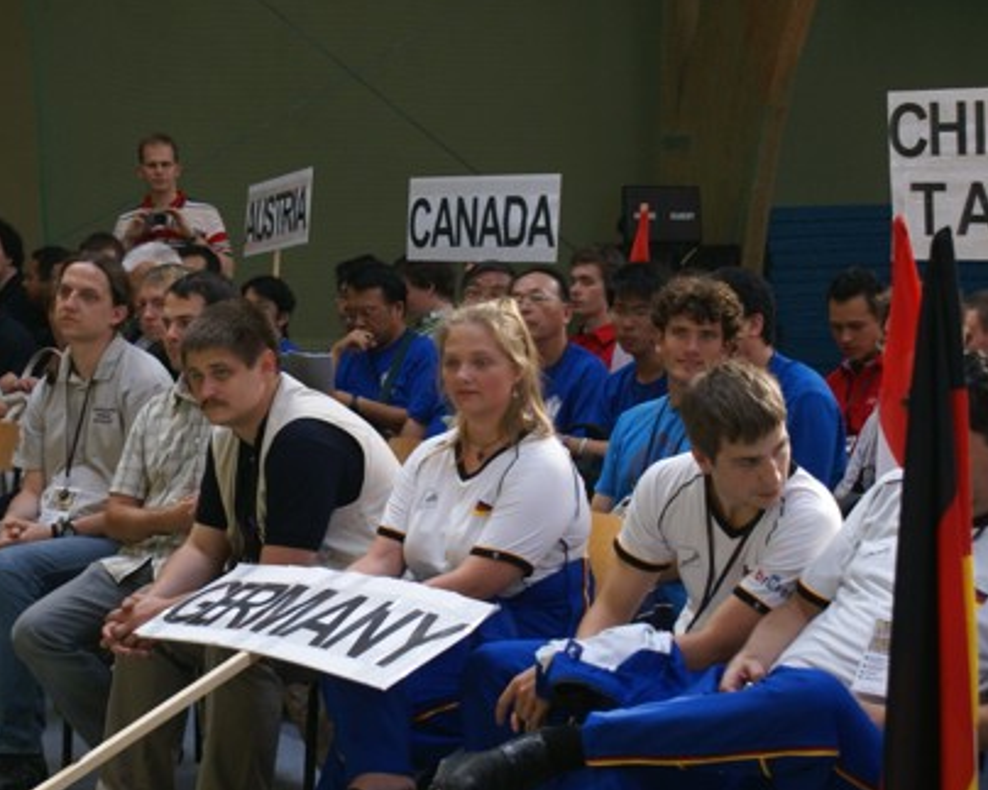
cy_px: 443
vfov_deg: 14.0
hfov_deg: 17.4
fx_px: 3210
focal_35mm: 110
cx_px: 284
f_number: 5.6
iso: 200
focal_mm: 45
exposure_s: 1/30
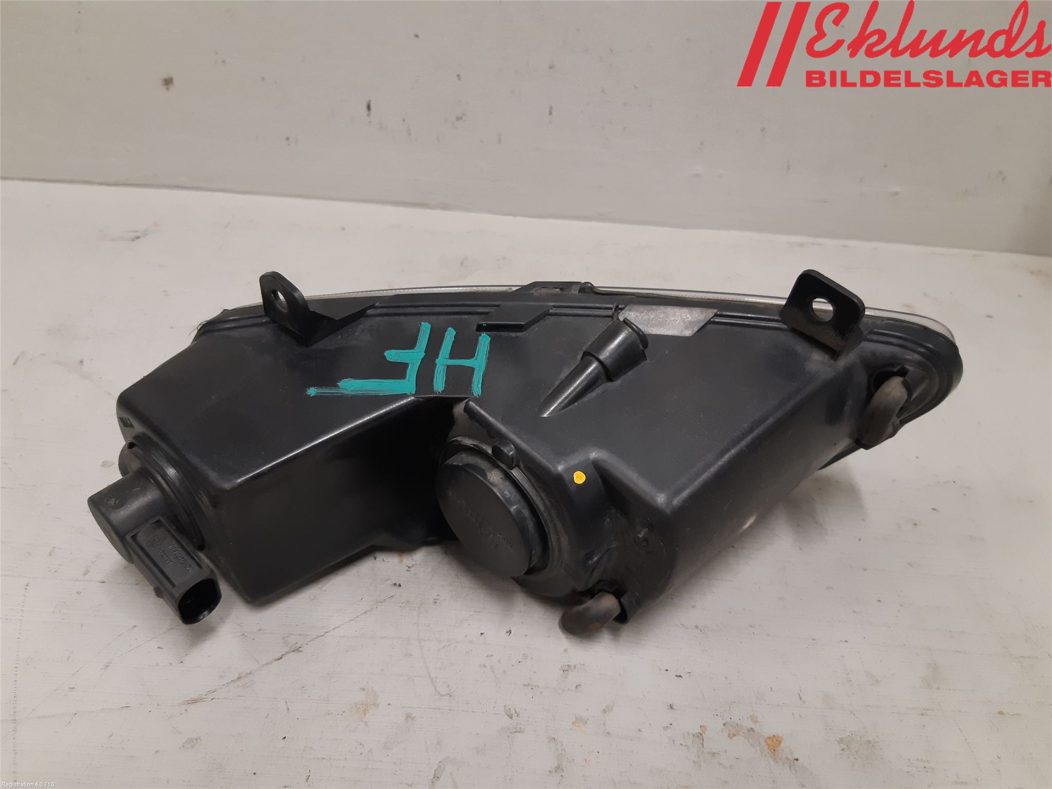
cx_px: 526
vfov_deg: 53.1
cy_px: 394
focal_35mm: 26
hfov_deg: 67.3
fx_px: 790
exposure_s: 1/50
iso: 160
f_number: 1.7
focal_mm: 3.93
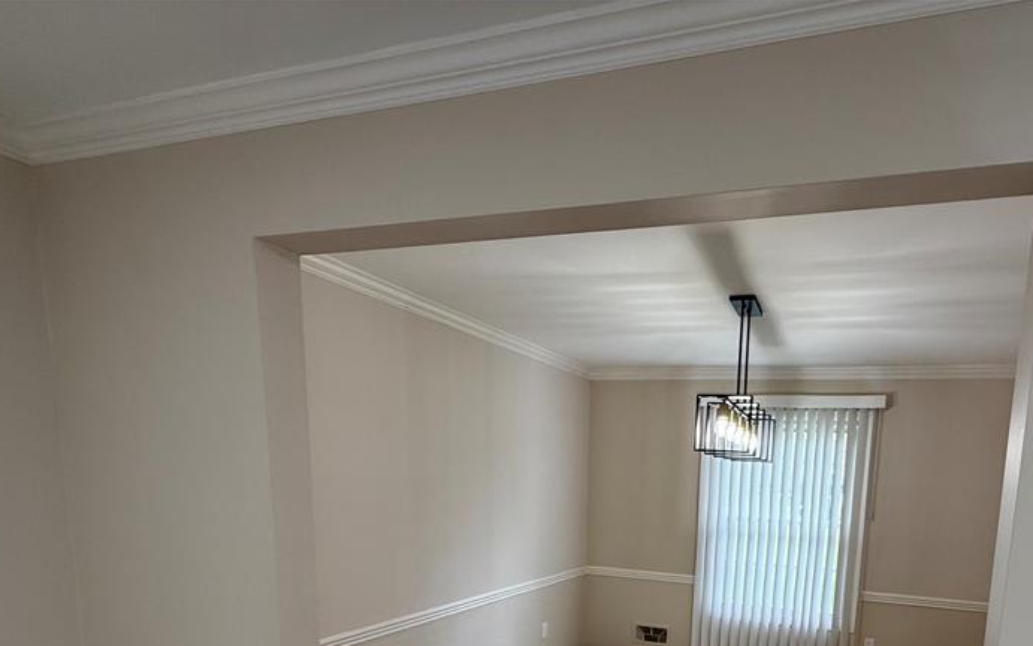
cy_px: 573
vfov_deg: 49.5
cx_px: 674
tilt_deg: -7.7
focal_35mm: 22
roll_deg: -2.7
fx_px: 619
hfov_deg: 77.5
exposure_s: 1/120
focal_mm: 2.22
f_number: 2.2
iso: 100
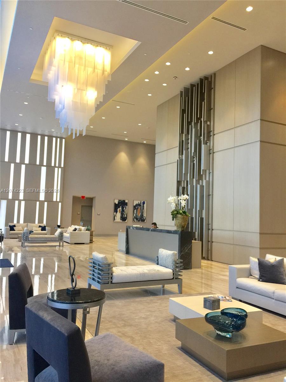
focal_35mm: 29
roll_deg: -1.8
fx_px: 319
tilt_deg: +5.2
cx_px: 143
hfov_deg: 48.2
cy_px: 191
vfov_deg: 61.7
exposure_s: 1/40
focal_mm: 4.15
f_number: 2.2
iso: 32
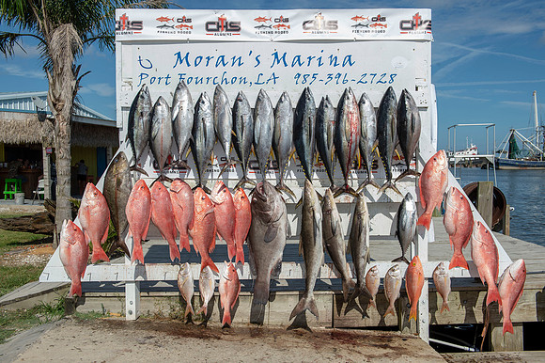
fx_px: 514
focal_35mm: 34
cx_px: 272
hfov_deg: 55.8
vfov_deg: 38.8
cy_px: 182
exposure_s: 1/200
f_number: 9
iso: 50
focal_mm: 34
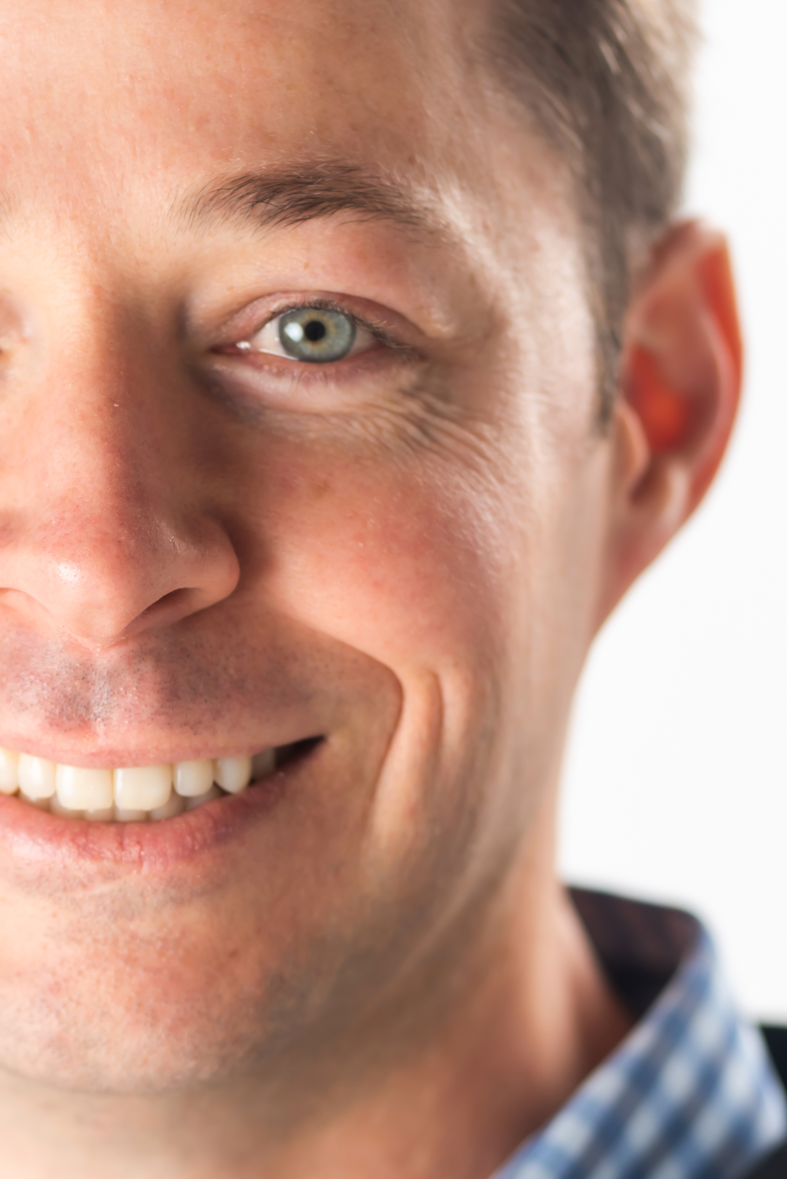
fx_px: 7537
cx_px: 139
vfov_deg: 8.9
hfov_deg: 6.0
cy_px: 948
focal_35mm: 230
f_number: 2.5
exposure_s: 1/160
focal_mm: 85
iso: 40
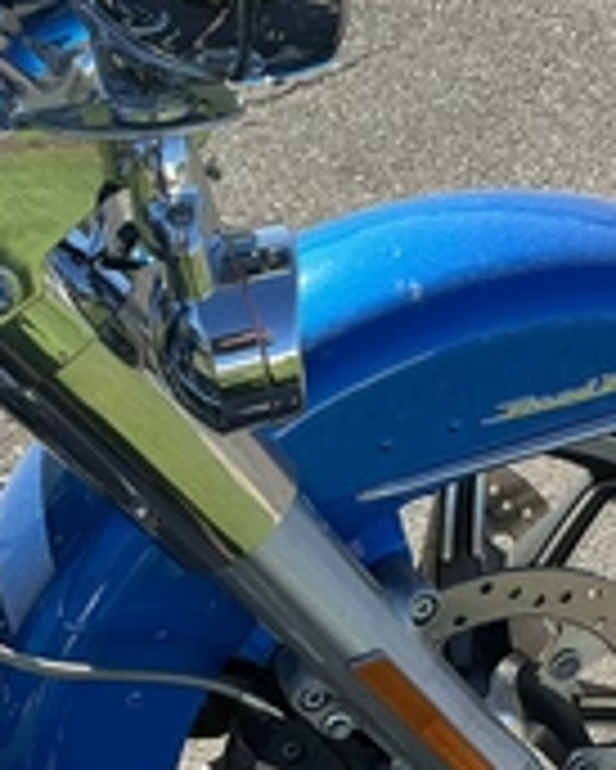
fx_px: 1457
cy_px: 572
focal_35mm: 64
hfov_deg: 23.8
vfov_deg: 29.1
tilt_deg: -51.5
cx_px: 396
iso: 25
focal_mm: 3
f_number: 1.8
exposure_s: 1/545
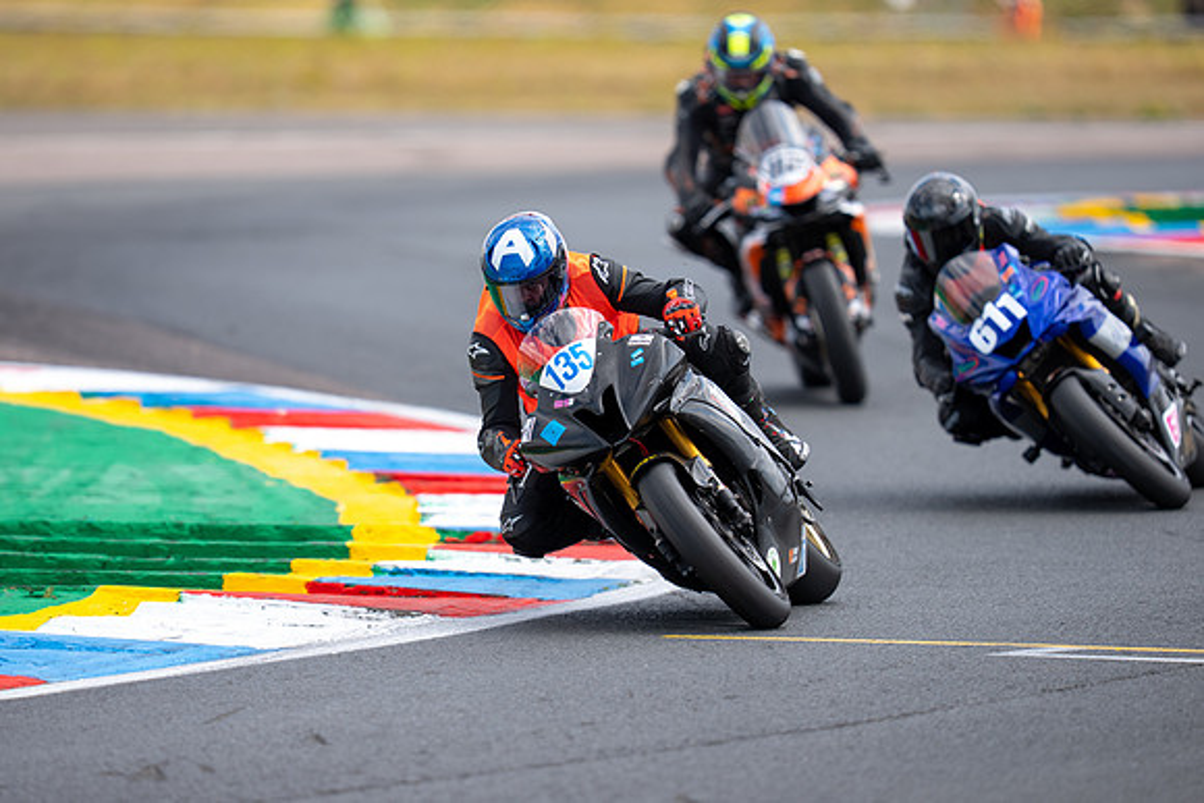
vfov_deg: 3.2
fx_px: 14291
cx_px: 561
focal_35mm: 427
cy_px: 380
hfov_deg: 4.8
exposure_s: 1/500
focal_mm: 400
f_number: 3.2
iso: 64
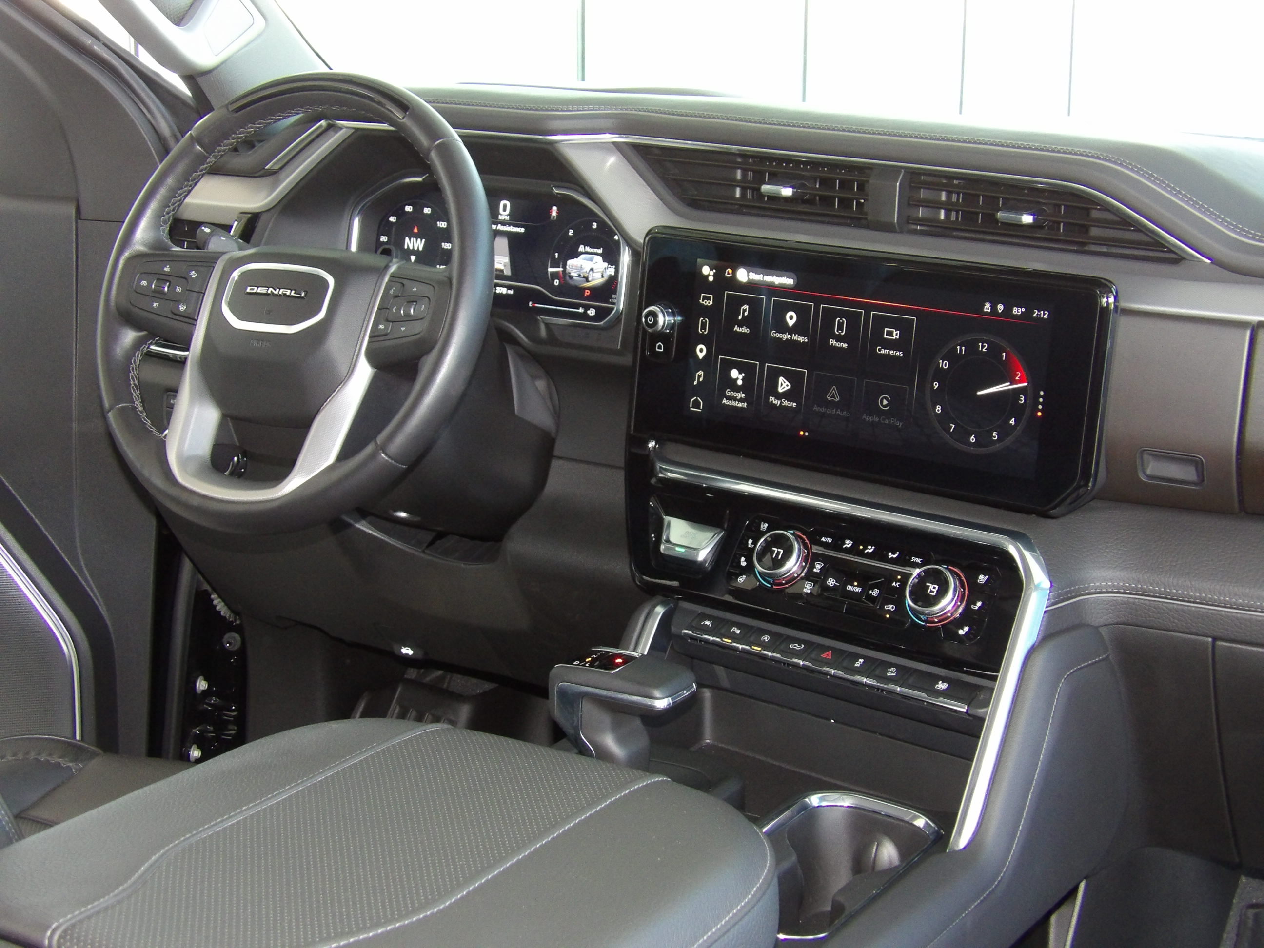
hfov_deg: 36.2
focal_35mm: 53
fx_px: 1935
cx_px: 632
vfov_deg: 27.5
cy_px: 474
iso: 500
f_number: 3.9
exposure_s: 1/30
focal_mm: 9.5
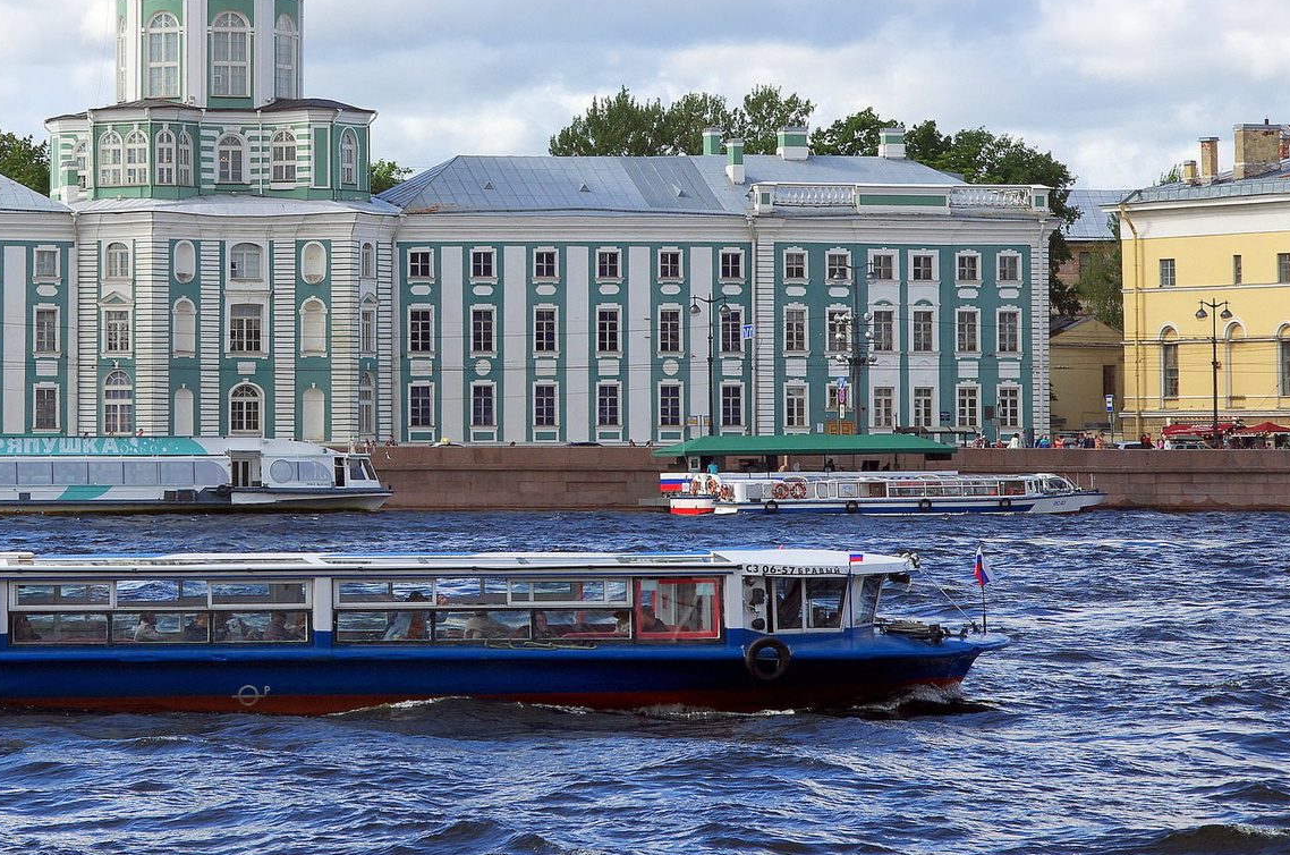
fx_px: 4499
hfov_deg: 16.2
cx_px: 339
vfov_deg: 10.8
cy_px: 253
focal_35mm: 126
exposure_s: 1/200
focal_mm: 53
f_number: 11
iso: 100
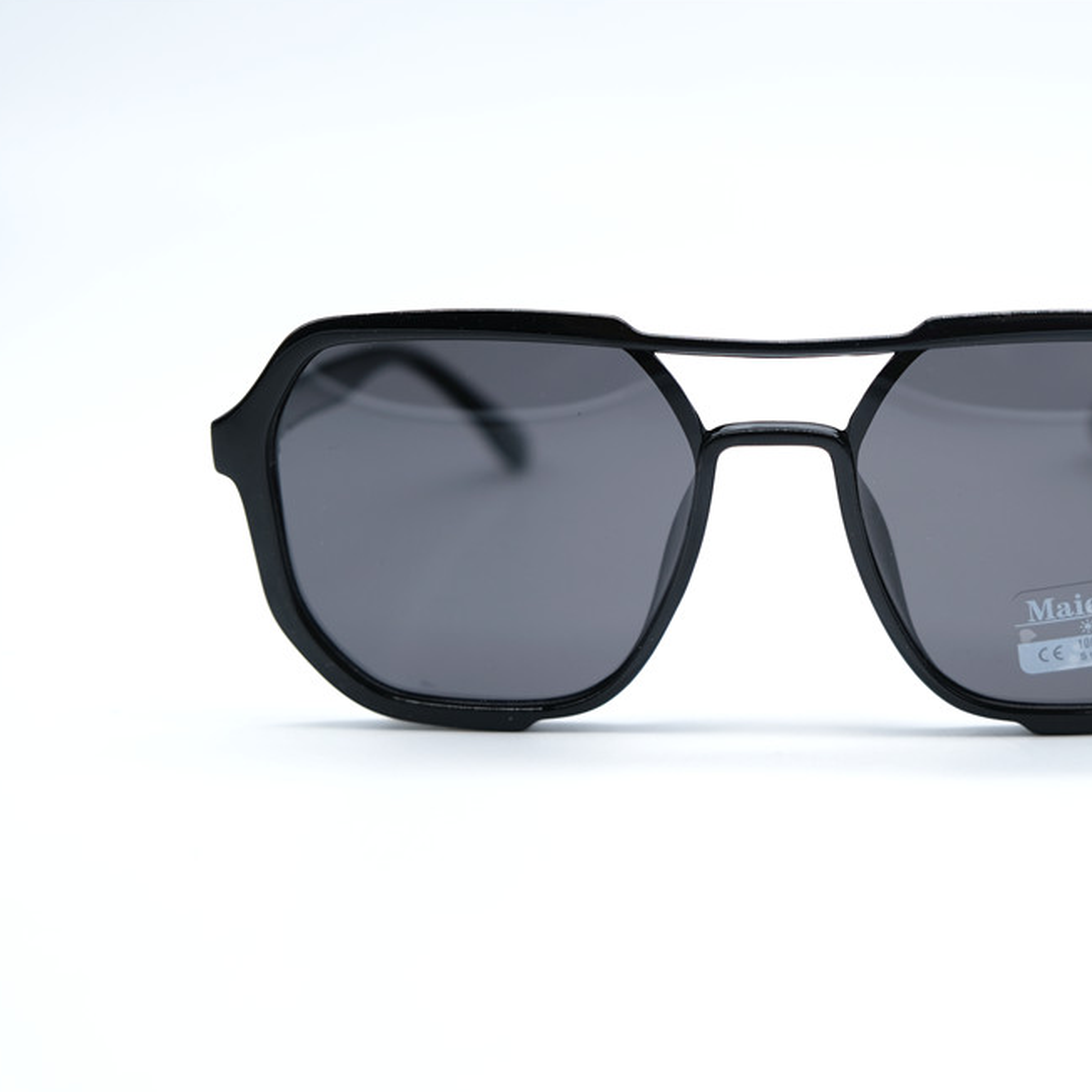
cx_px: 786
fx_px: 1999
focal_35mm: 56
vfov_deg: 30.6
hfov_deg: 30.2
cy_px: 548
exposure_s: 1/180
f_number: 3.6
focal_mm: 28.9
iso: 160
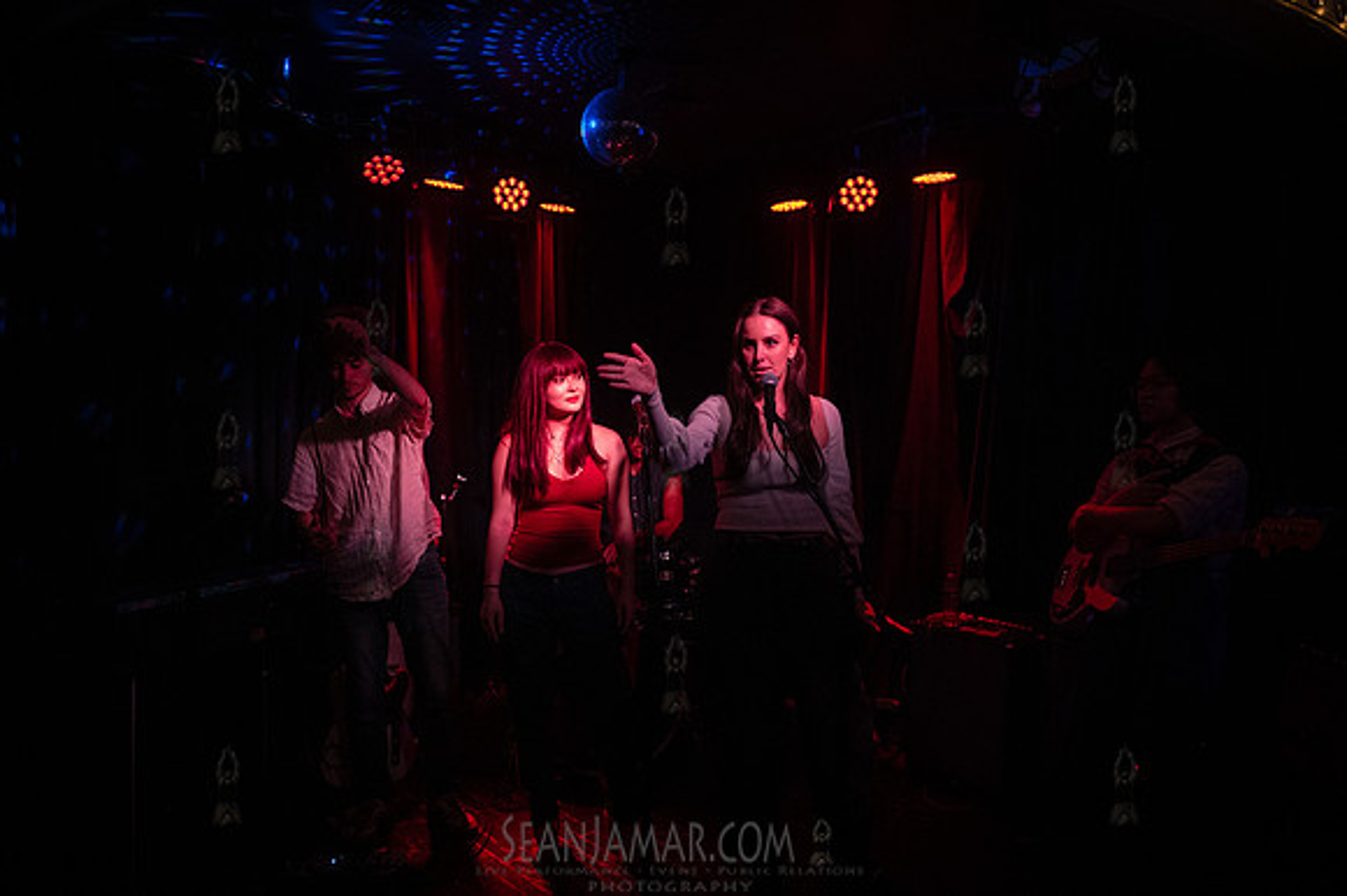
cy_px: 448
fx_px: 897
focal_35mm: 24
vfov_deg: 53.1
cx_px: 674
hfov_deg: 73.8
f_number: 2.8
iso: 8000
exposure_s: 1/400
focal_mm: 24
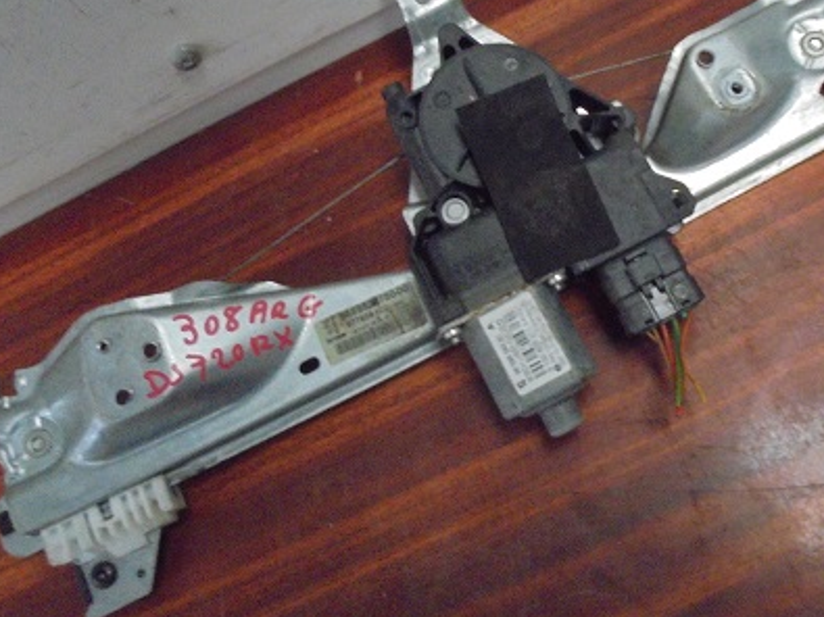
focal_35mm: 34
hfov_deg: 53.8
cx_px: 463
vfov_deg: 41.6
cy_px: 255
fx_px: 809
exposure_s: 1/8
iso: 800
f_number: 3.5
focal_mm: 4.6
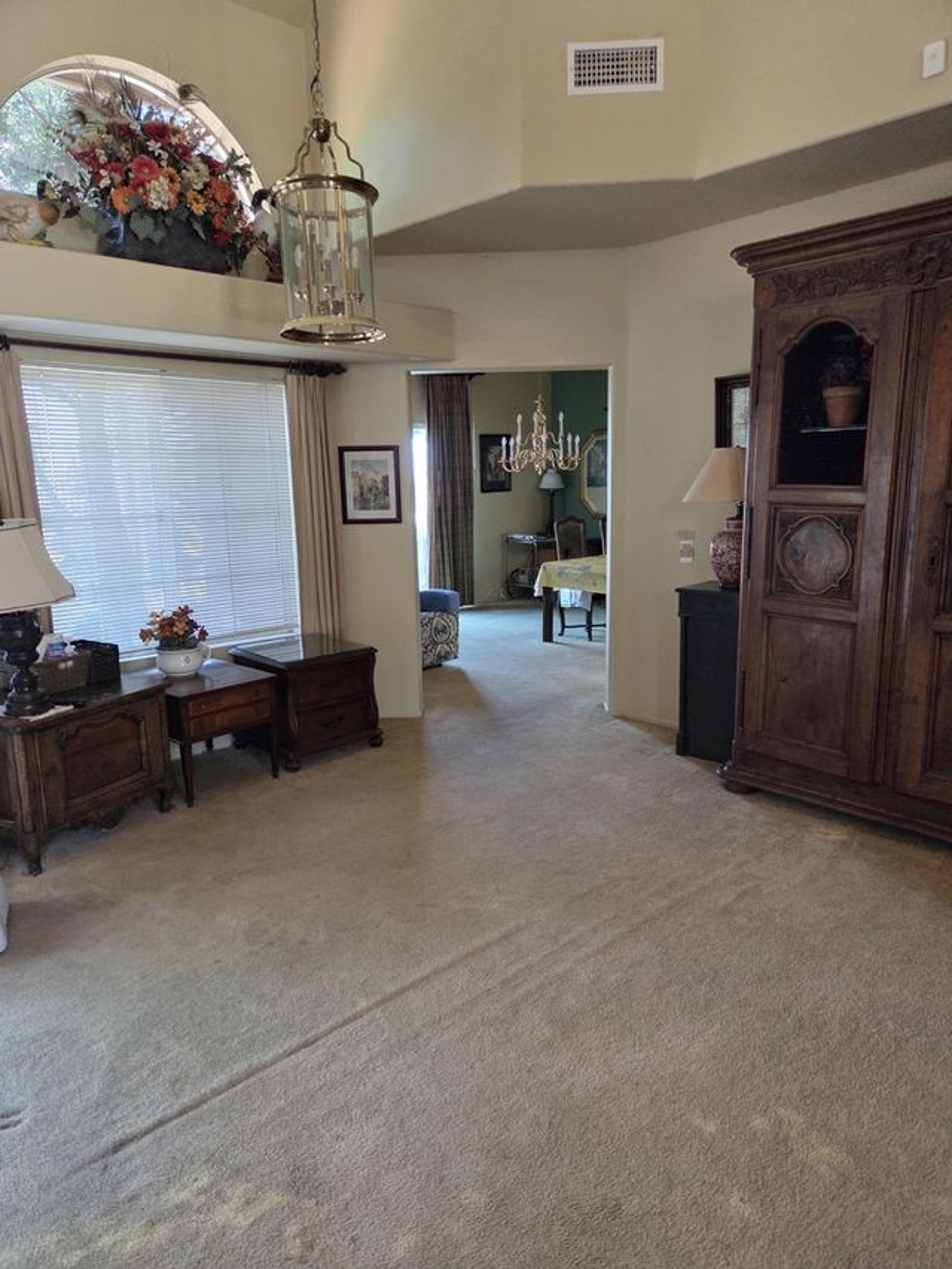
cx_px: 476
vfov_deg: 73.9
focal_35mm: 23
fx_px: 843
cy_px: 634
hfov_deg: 58.9
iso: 500
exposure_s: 1/120
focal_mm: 5.4
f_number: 1.8
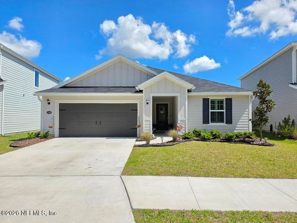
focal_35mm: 23
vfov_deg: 58.9
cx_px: 148
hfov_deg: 73.9
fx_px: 197
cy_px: 112
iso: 64
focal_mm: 6.5
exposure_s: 1/6806
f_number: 1.4
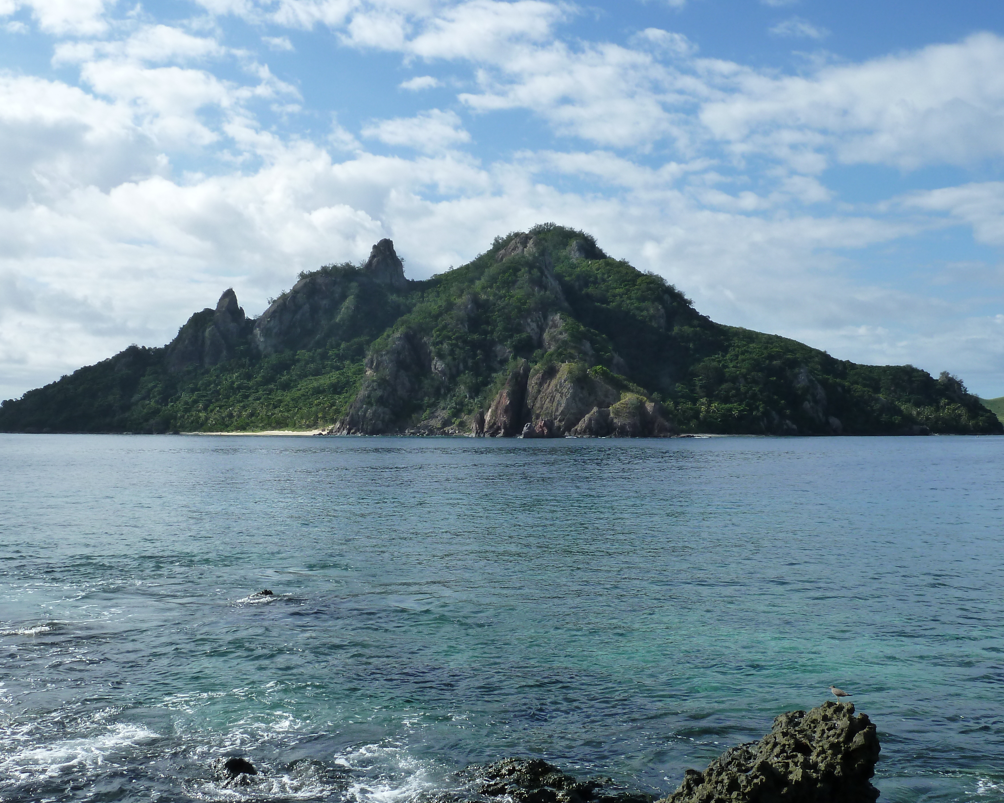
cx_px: 492
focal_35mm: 41
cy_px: 408
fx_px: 1218
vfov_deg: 36.5
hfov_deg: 44.8
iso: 125
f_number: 5.6
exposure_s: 1/400
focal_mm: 6.1
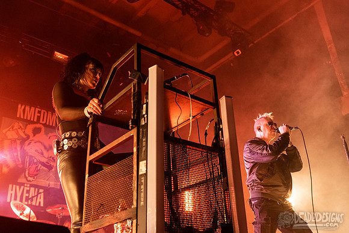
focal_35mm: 38
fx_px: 364
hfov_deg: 51.2
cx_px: 162
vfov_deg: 35.5
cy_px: 108
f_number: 4
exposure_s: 1/400
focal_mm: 35
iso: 3200
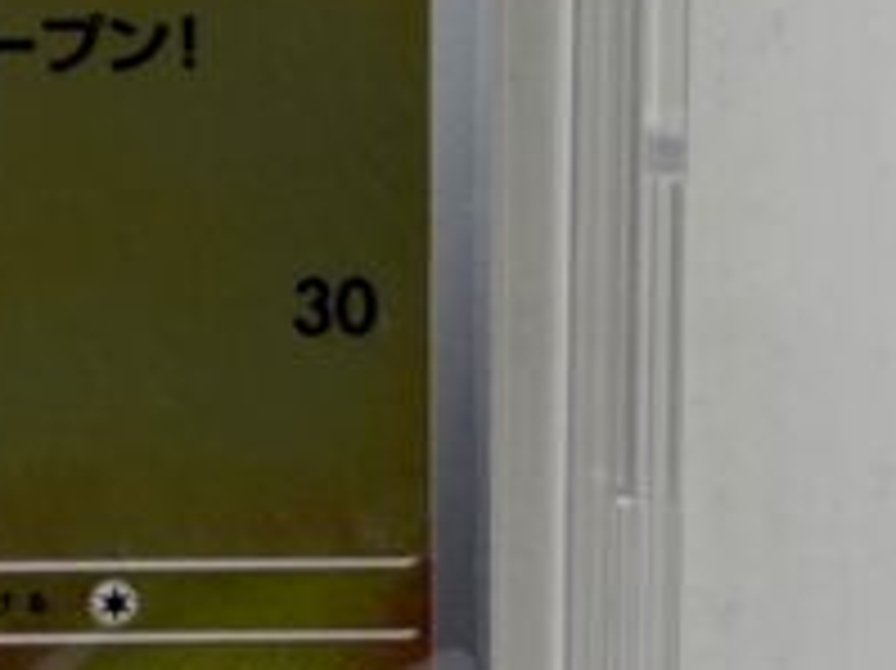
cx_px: -356
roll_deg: +0.1
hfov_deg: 7.3
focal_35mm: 268
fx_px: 6933
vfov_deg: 5.5
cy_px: -351
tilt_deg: -18.1
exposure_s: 1/197
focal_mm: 5.96
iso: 50
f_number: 1.6
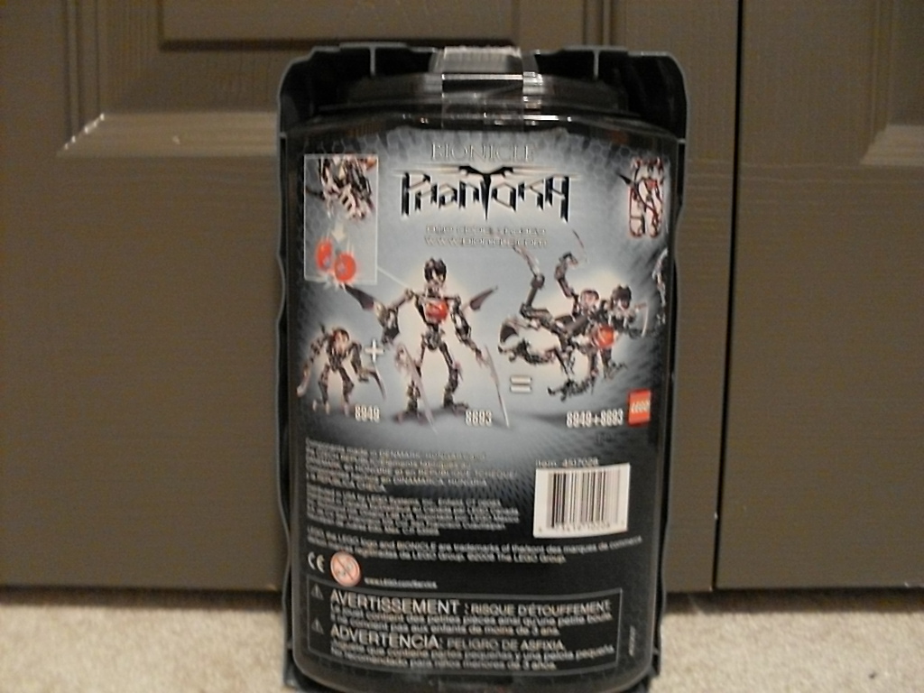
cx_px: 462
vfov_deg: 37.7
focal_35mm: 38
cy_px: 346
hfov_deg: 49.0
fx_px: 1014
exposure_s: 1/10
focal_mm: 6.3
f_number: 2.8
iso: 400
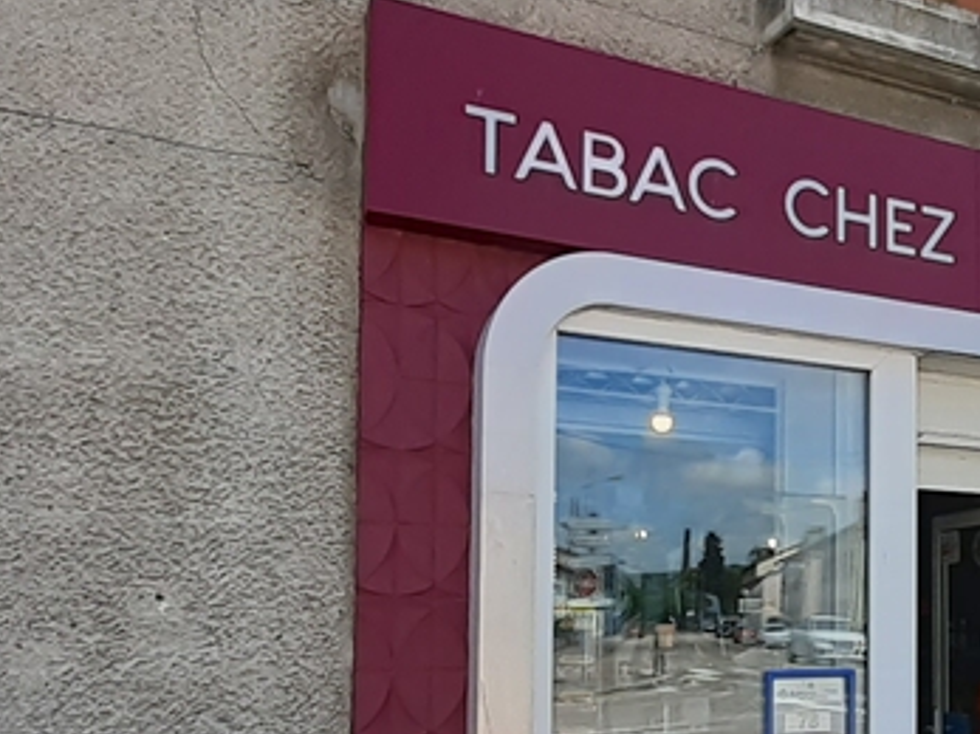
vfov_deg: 38.0
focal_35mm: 36
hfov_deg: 47.7
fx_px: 1019
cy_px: 601
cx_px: 822
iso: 40
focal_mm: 1.13
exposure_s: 1/724
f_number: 2.2
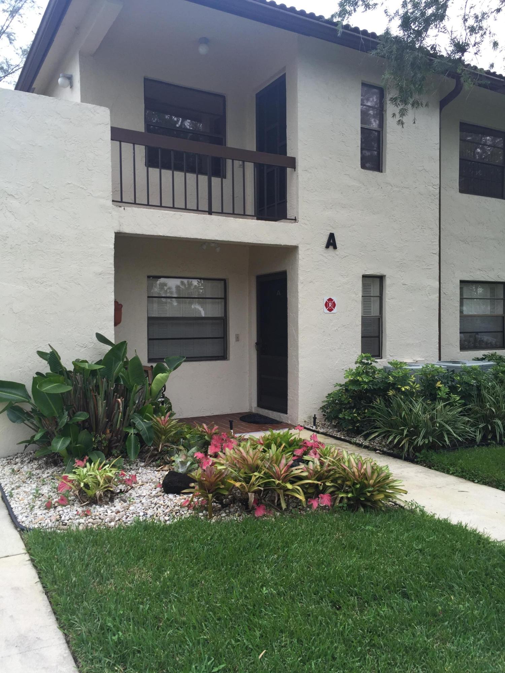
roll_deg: +0.4
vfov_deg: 61.7
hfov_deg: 48.2
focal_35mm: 29
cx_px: 252
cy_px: 336
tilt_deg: -0.6
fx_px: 564
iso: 40
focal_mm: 4.15
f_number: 2.2
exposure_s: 1/120
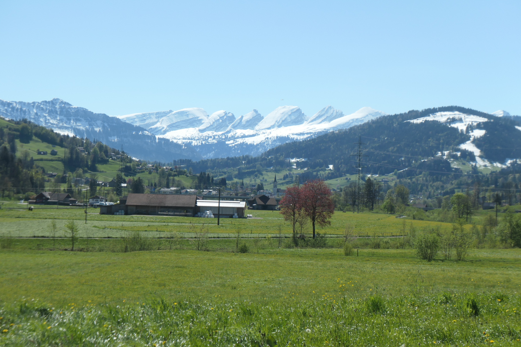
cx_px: 260
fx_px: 1201
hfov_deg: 24.5
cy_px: 174
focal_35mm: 83
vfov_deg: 16.5
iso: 200
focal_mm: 30.6
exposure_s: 1/800
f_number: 6.3
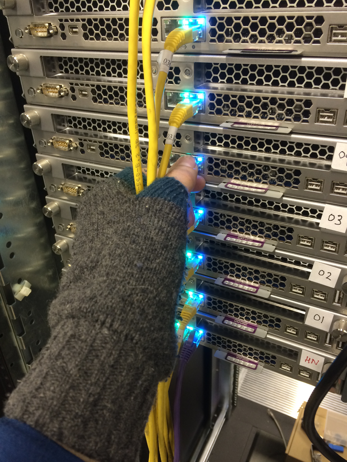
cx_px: 174
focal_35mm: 29
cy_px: 231
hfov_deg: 48.2
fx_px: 388
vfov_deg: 61.7
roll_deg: +4.5
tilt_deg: -33.0
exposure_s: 1/33
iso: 125
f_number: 2.2
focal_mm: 4.15
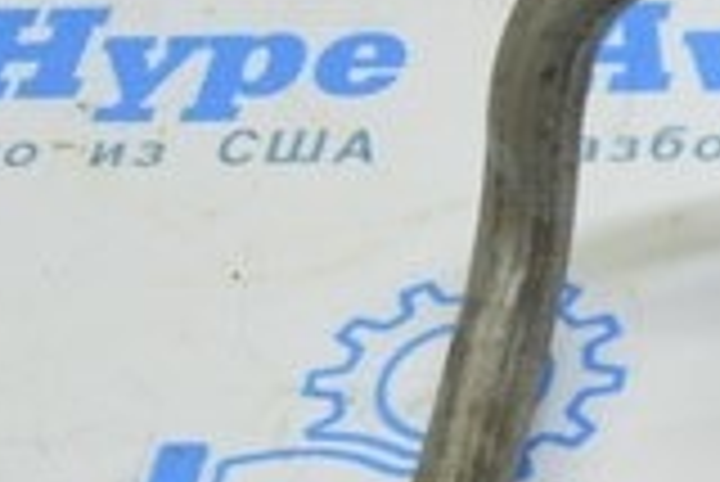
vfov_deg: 6.3
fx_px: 4224
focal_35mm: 211
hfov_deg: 8.6
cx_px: 1944
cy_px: 1101
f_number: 5.6
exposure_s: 1/20
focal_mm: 22
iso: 400
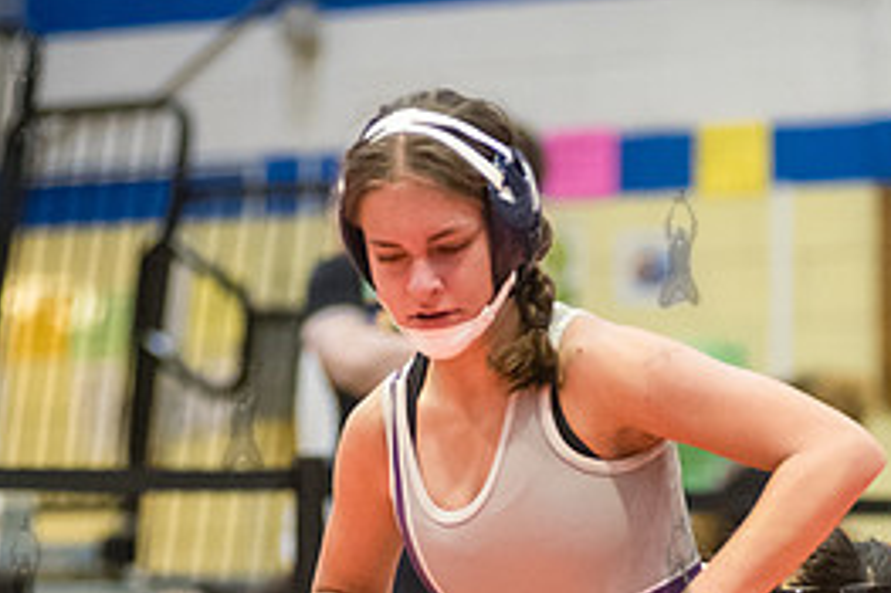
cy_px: 574
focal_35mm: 320
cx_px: 678
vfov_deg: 4.3
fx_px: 7915
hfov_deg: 6.4
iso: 8000
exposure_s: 1/500
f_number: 3.2
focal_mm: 145
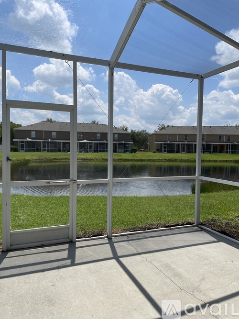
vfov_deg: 67.3
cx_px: 120
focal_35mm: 26
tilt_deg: -1.5
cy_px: 160
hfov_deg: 53.0
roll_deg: -0.4
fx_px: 239
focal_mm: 4.2
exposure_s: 1/3610
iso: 32
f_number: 1.6
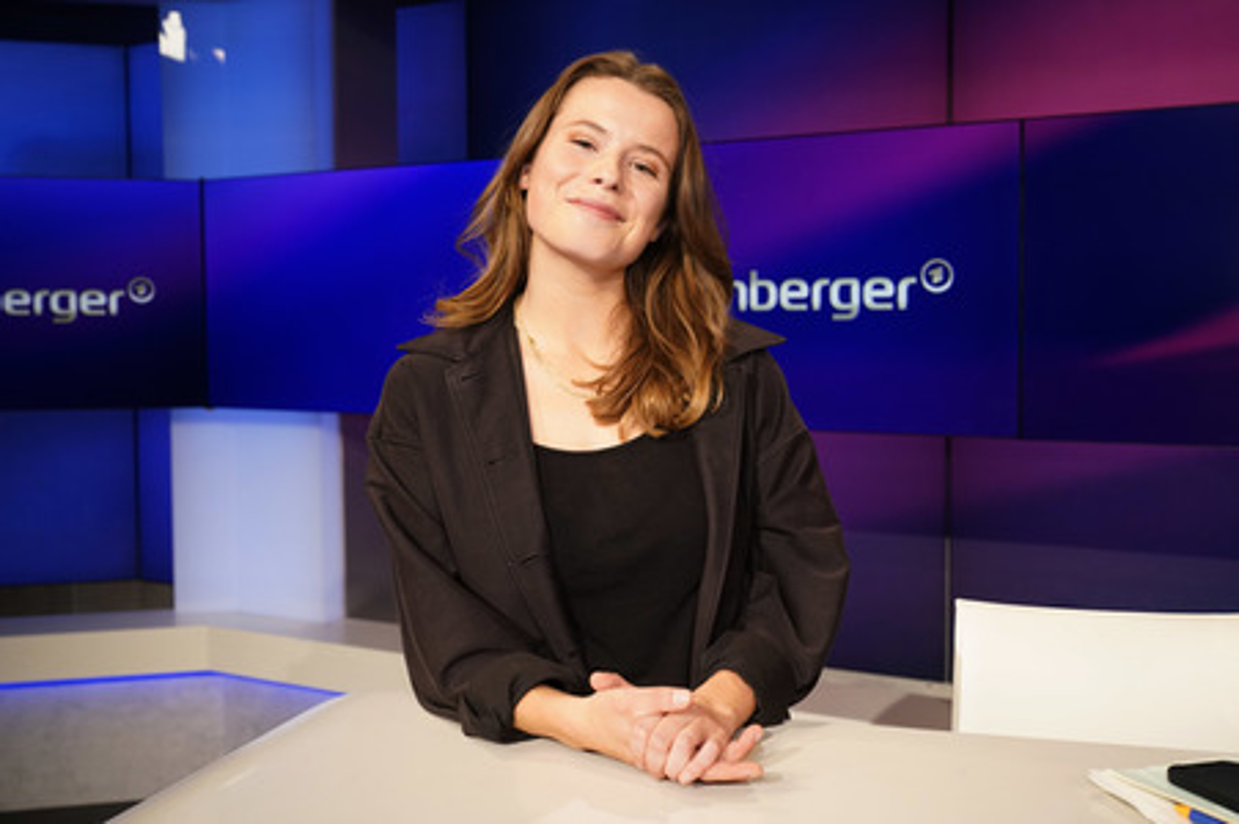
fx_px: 1169
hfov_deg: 55.8
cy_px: 412
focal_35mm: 34
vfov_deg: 38.8
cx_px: 620
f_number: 5
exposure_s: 1/125
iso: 2000
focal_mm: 34
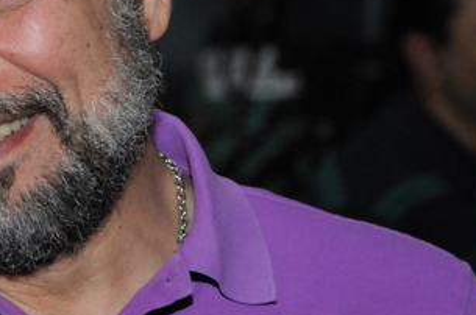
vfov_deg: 4.6
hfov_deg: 7.0
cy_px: 89
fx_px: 3906
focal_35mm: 296
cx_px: 20
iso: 2500
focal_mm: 86
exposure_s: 1/250
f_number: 5.3
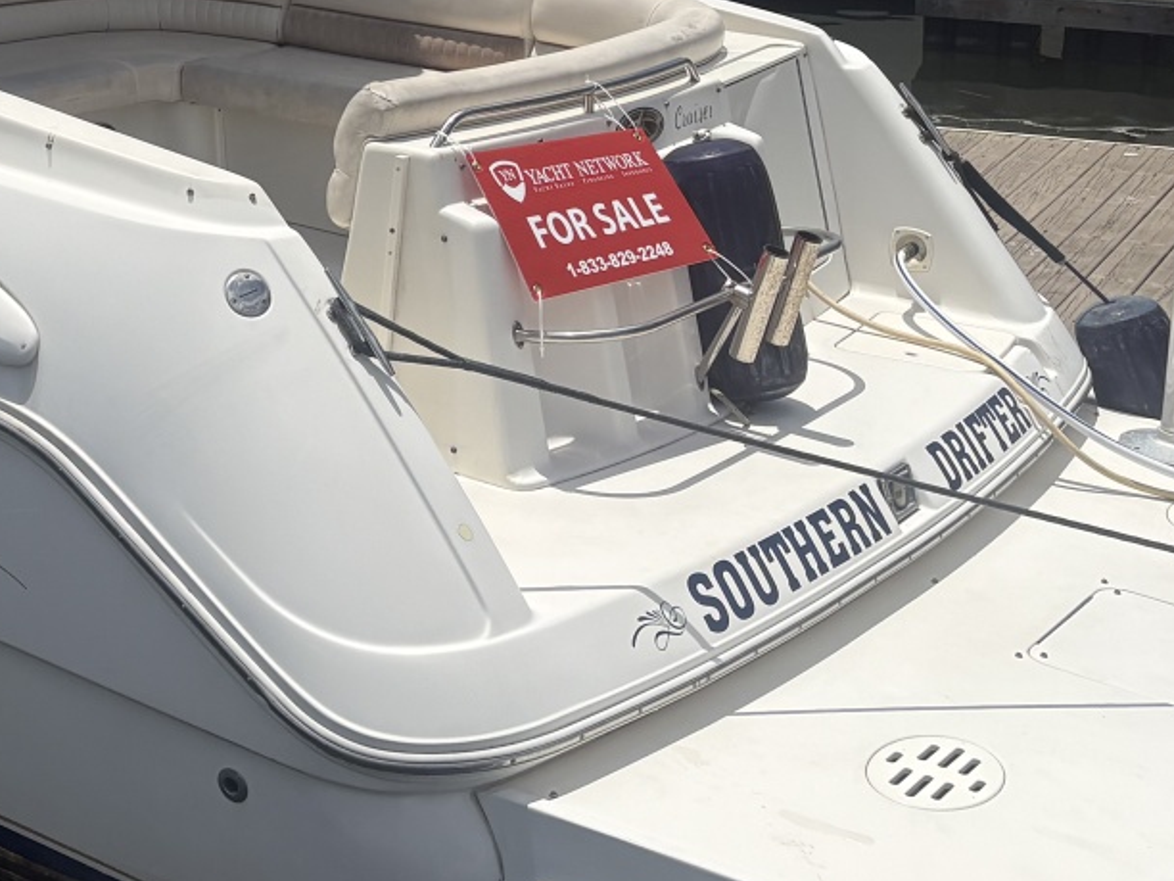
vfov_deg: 20.8
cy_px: -33
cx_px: 33
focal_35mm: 68
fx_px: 2306
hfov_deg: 27.1
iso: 50
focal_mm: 5.96
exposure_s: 1/7813
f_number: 1.6
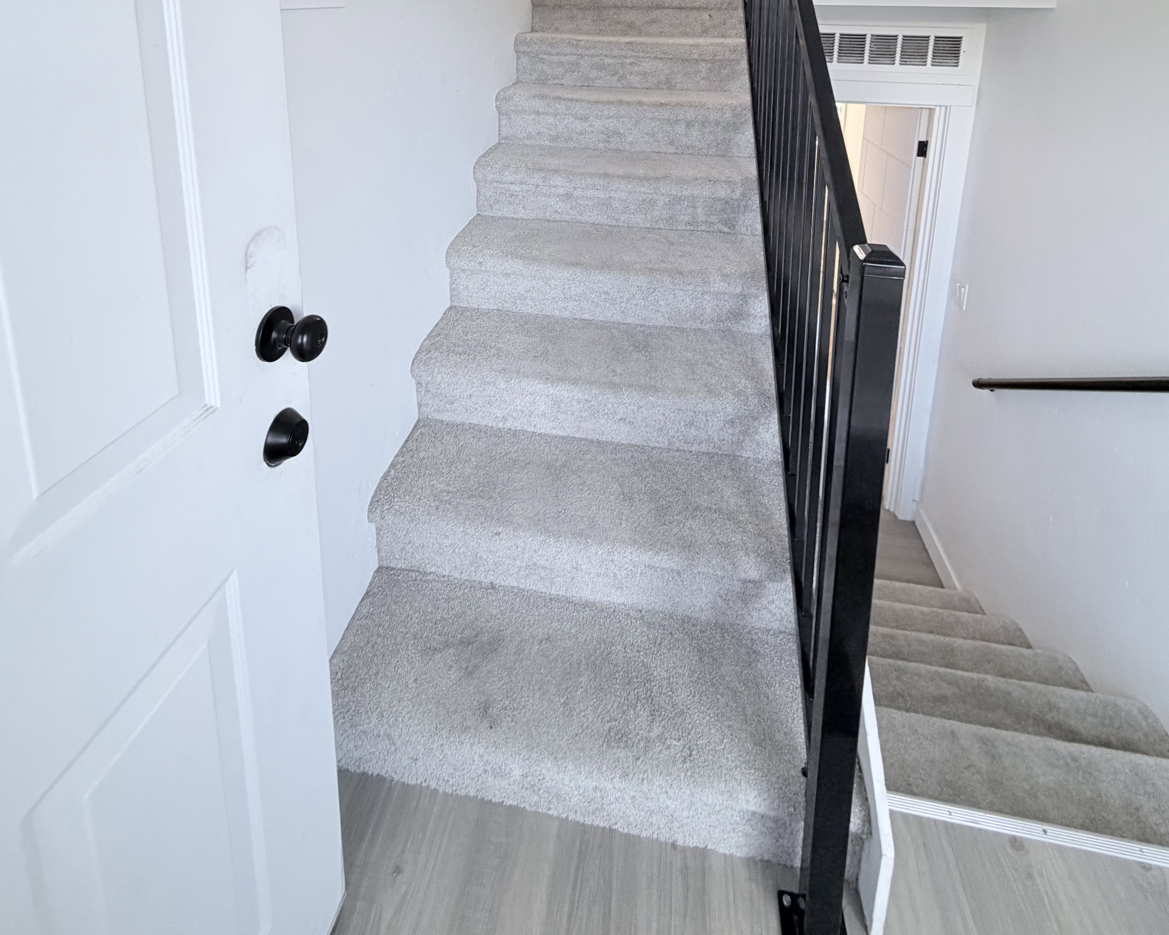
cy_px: 125
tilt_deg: -10.3
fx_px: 657
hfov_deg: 83.3
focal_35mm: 19
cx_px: 586
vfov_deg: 61.7
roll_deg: -1.1
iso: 200
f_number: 2.2
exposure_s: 1/120
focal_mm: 2.22
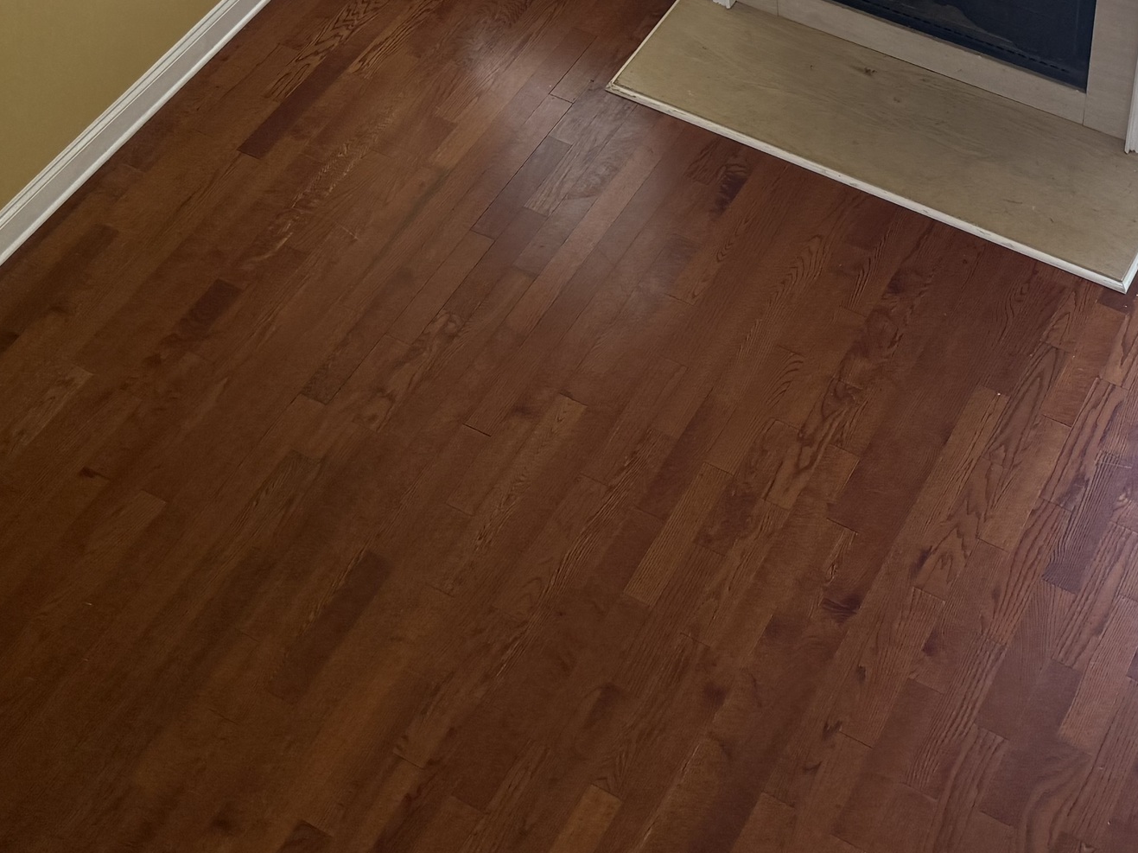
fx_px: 1840
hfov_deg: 33.9
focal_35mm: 56
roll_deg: +2.4
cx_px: 809
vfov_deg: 25.1
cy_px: 41
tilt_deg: -43.5
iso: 200
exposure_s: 1/167
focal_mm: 6.76
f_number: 1.78
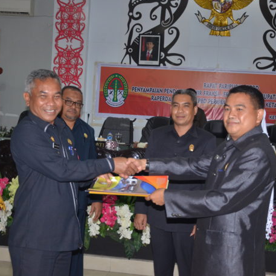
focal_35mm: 53
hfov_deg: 32.4
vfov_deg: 32.4
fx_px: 475
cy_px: 138
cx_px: 145
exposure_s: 1/60
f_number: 4
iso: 800
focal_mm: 27
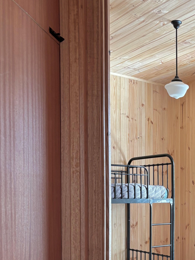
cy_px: 201
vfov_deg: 35.2
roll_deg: +0.2
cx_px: 188
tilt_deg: -1.1
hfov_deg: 26.3
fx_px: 398
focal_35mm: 53
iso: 160
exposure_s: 1/60
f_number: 1.6
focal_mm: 5.96
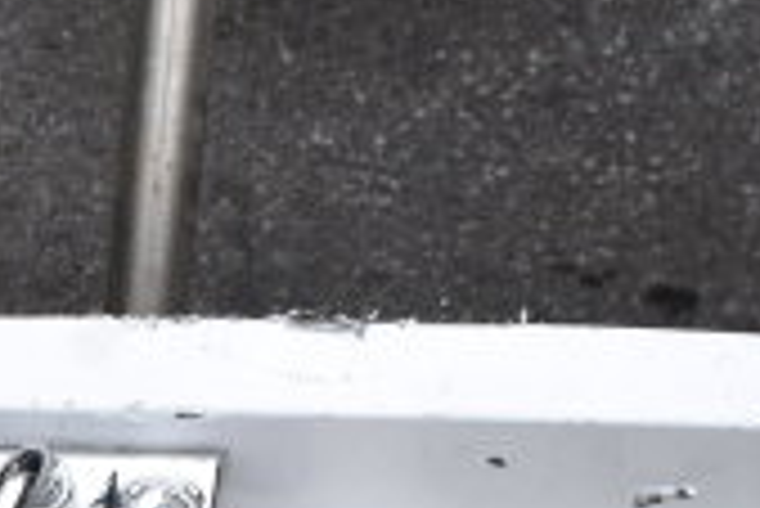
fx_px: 2282
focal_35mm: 108
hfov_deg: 18.5
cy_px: 879
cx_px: 31
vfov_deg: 11.8
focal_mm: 20
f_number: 6.3
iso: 200
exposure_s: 1/160
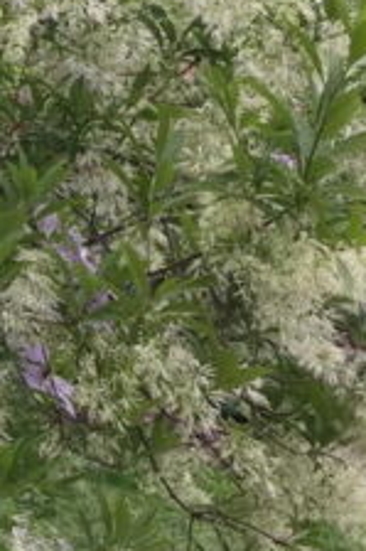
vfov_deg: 14.7
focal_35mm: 138
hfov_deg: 9.1
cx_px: -474
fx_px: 2108
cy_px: 44
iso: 32
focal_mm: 4.15
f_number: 2.2
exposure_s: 1/30
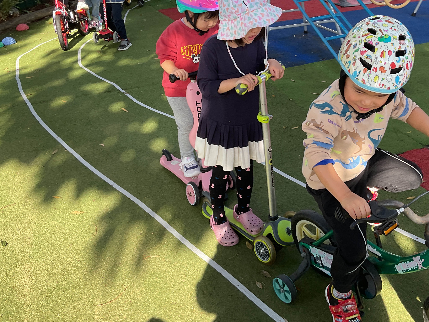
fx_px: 496
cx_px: 259
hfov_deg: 46.5
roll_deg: +4.7
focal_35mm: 40
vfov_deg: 35.5
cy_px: 101
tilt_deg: -20.9
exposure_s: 1/152
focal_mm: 3
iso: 16
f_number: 1.8
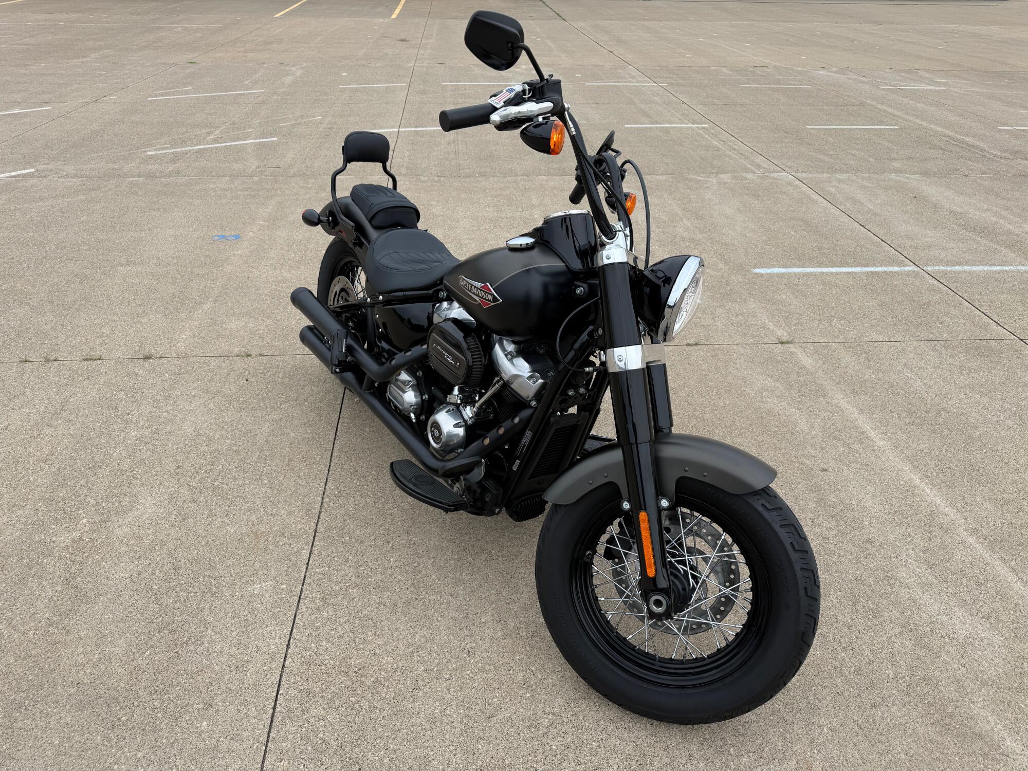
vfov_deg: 56.8
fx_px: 713
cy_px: 386
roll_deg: -2.1
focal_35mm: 24
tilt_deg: -30.1
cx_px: 514
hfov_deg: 71.6
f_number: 1.78
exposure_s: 1/1361
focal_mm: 6.76
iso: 80
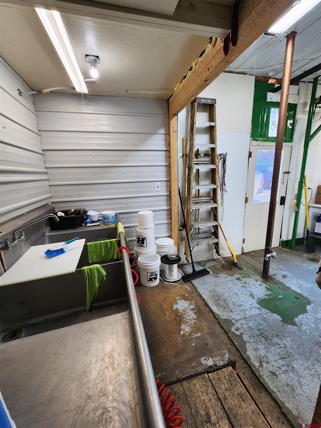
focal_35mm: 13
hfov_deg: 89.9
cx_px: 160
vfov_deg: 106.2
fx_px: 161
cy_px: 214
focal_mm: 2.2
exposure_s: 1/120
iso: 80
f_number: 2.2
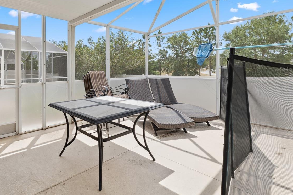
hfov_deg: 80.7
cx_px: 94
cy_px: 69
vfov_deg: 60.8
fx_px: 163
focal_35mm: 20
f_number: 8
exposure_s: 1/320
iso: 400
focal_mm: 14
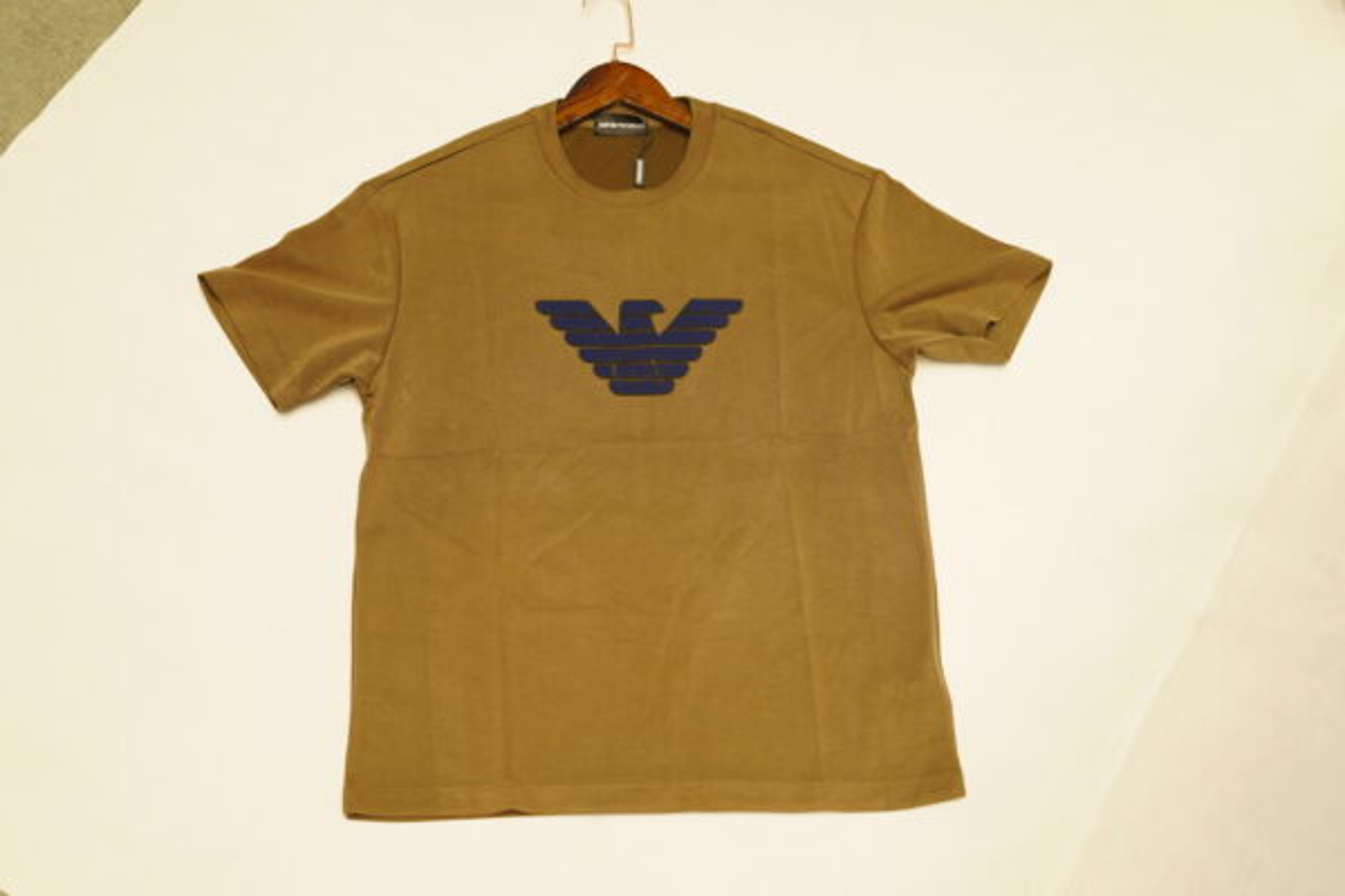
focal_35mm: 50
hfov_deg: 39.6
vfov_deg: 27.0
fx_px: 1868
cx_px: 672
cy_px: 448
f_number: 4
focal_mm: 50
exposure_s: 1/200
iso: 1000
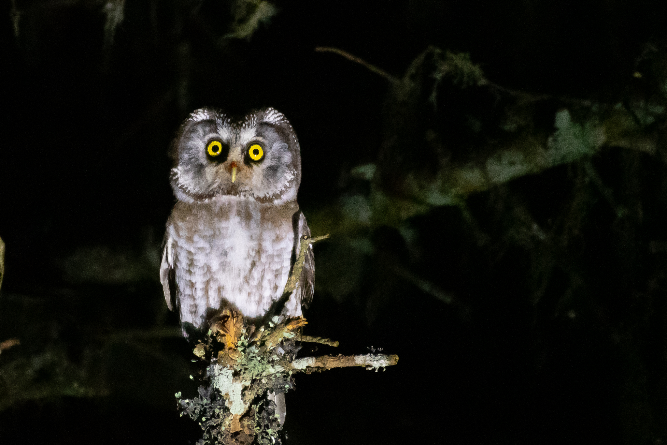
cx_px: 334
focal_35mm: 750
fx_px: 13894
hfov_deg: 2.8
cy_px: 222
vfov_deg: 1.8
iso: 8000
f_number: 5.6
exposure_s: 1/125
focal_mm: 500
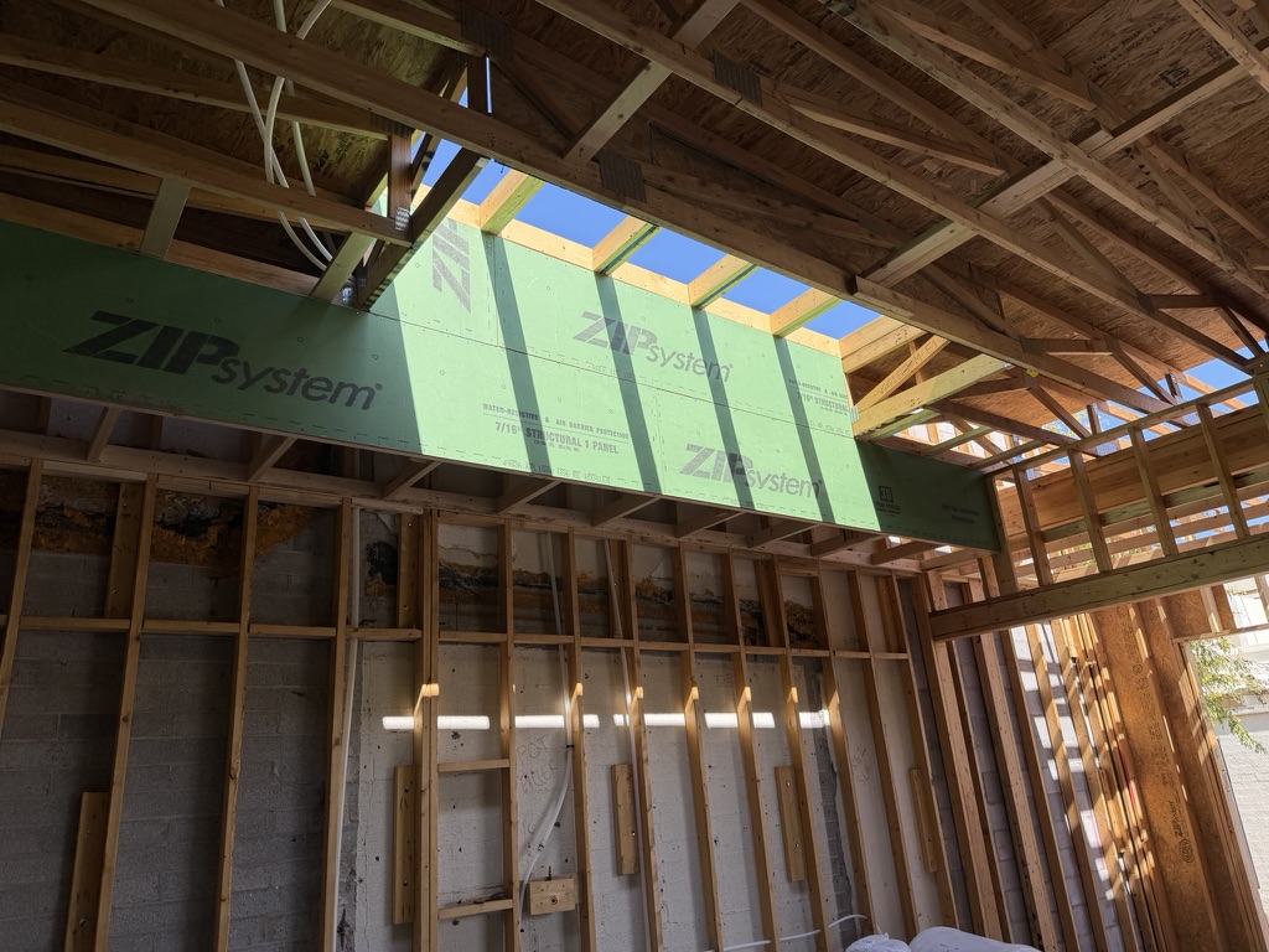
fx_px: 880
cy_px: 476
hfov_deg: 71.6
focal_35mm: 24
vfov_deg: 56.8
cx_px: 634
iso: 80
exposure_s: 1/1075
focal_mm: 6.76
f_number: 1.78
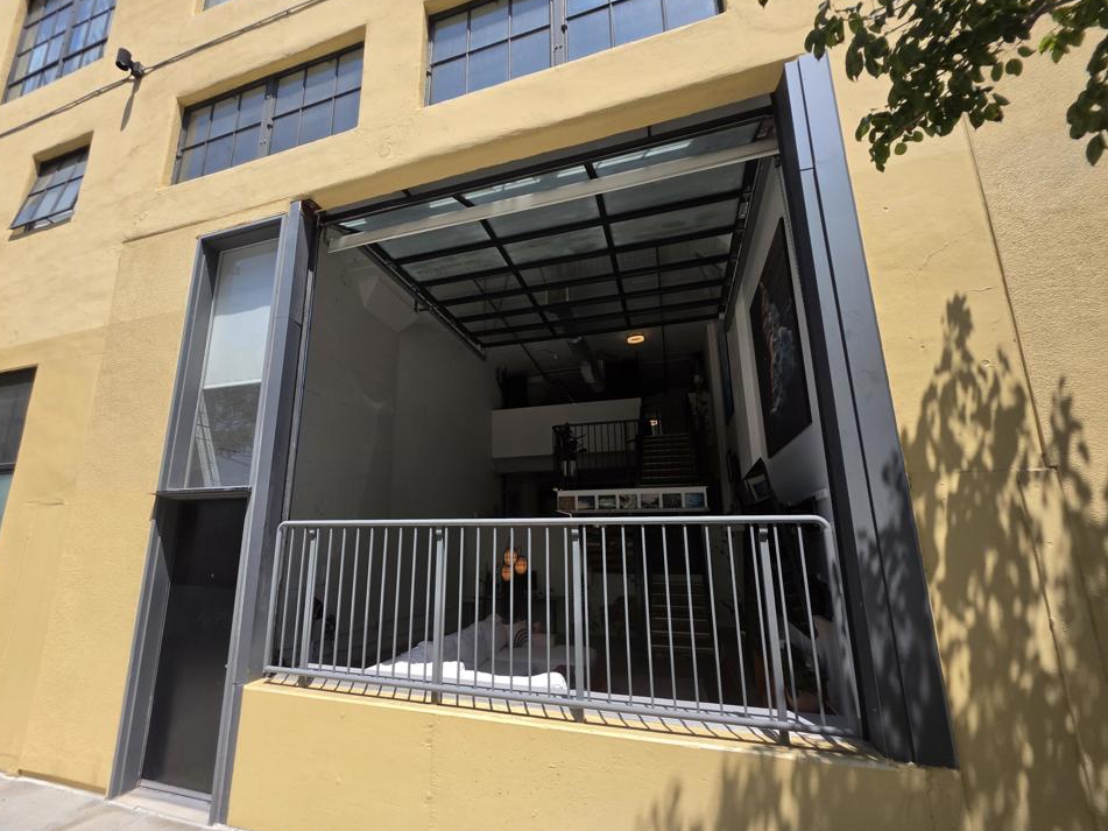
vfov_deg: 85.6
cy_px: 435
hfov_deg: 101.9
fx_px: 448
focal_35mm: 14
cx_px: 513
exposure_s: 1/1542
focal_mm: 2.2
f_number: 1.9
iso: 32
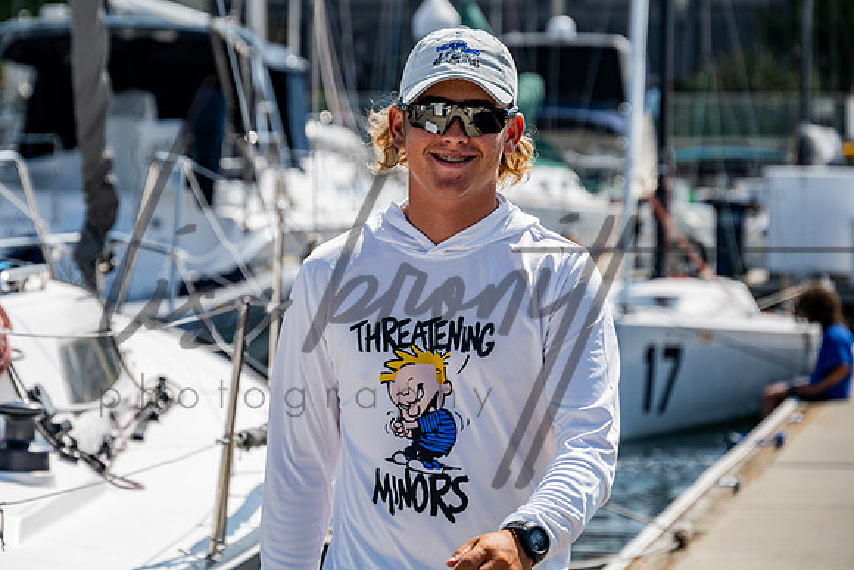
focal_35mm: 183
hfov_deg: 11.2
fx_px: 4339
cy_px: 278
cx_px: 343
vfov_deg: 7.5
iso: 125
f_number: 6.3
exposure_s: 1/500
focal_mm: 150
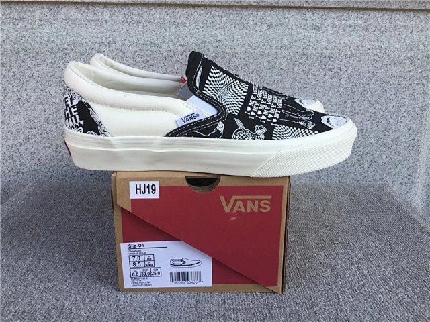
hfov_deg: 58.4
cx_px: 215
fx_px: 385
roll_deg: -0.4
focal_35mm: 31
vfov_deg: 45.4
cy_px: 161
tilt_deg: -14.3
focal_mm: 3.3
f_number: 2.4
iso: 25
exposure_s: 1/341
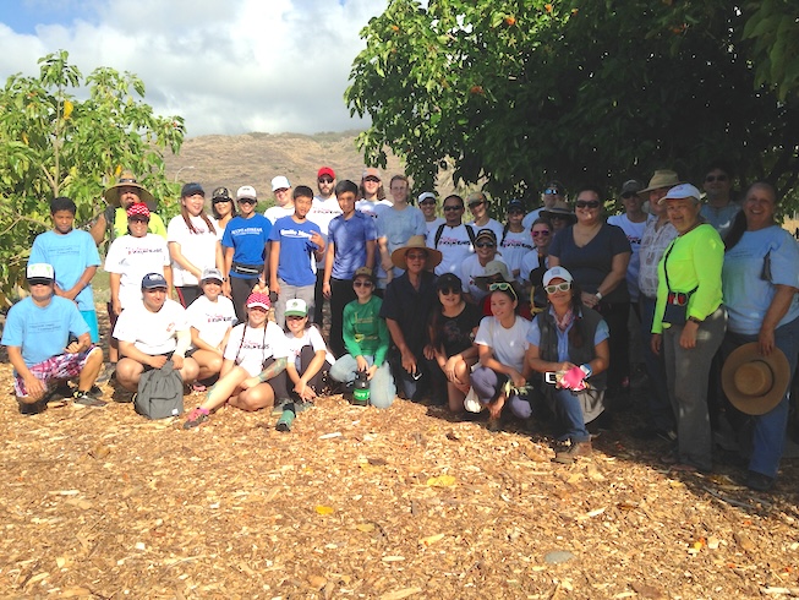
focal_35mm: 33
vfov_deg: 43.0
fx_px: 762
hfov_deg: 55.3
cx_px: 400
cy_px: 300
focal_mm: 4.12
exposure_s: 1/1642
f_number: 2.4
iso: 50
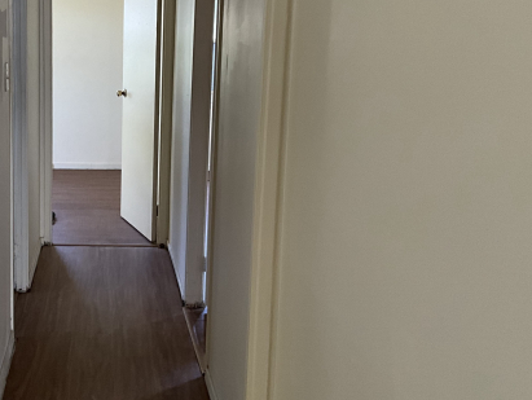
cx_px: 129
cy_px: 145
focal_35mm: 47
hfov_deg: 39.3
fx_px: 723
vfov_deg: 30.8
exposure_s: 1/60
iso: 125
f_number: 1.8
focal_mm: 3
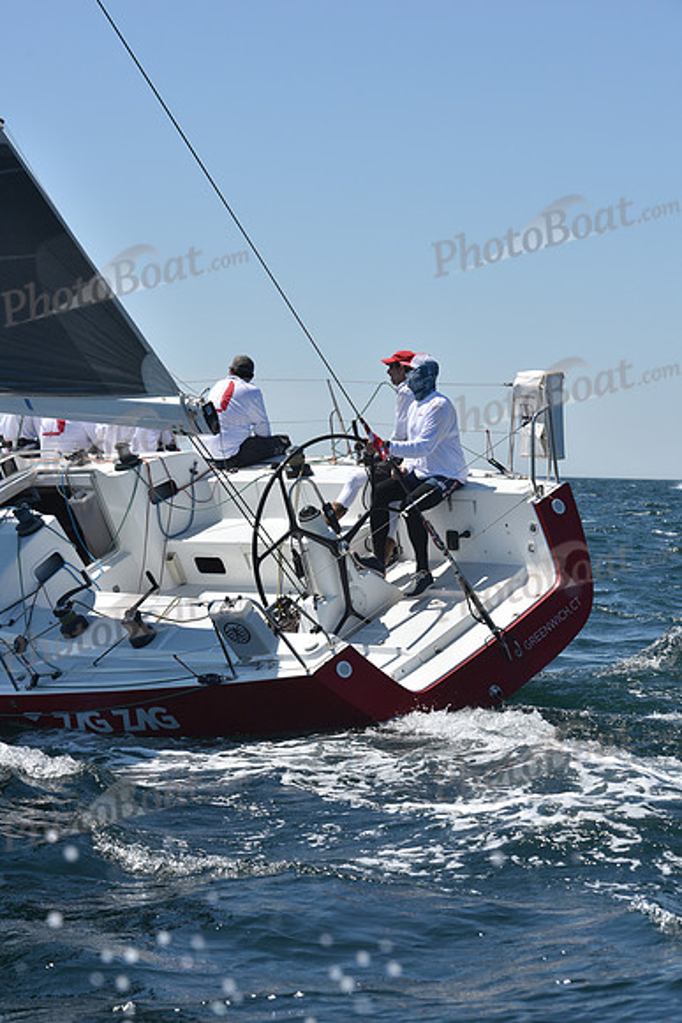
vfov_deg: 21.5
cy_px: 512
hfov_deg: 14.4
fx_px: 2698
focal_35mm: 95
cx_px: 341
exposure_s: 1/1000
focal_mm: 95
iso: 200
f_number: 8
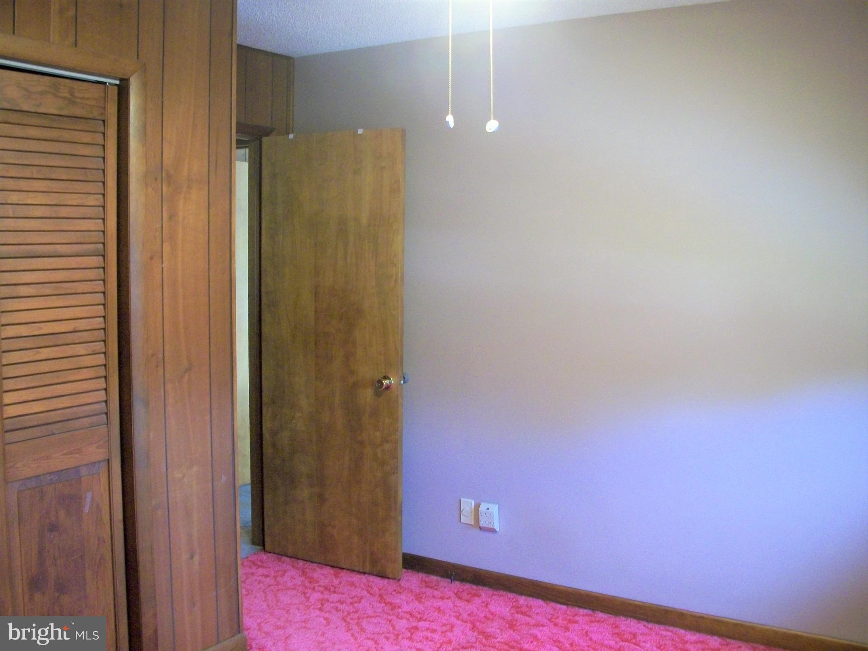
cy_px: 326
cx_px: 434
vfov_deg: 40.7
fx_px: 878
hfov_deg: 52.6
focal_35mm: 35
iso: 320
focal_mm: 6.3
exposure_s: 1/8
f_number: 3.1
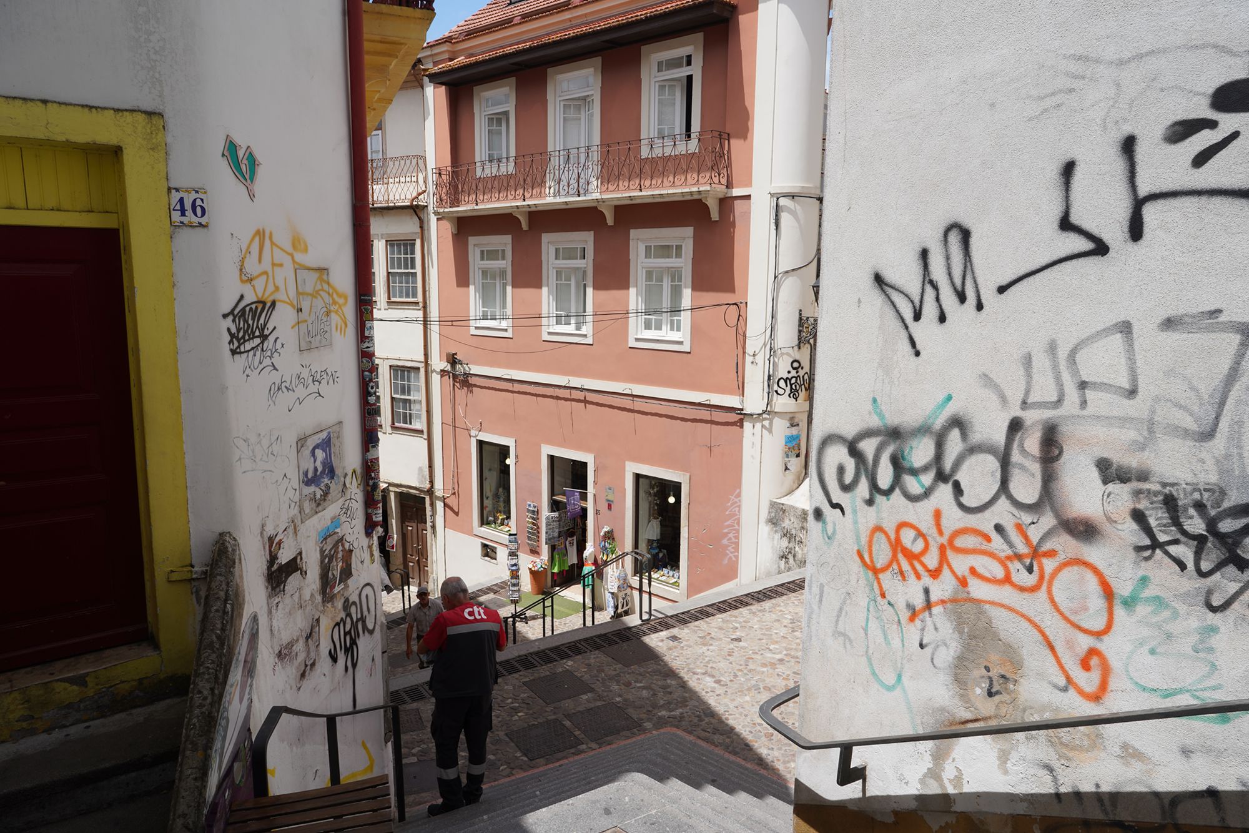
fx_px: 833
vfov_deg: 53.1
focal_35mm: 24
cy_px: 416
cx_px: 624
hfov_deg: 73.7
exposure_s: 1/100
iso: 100
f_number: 14
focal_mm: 24
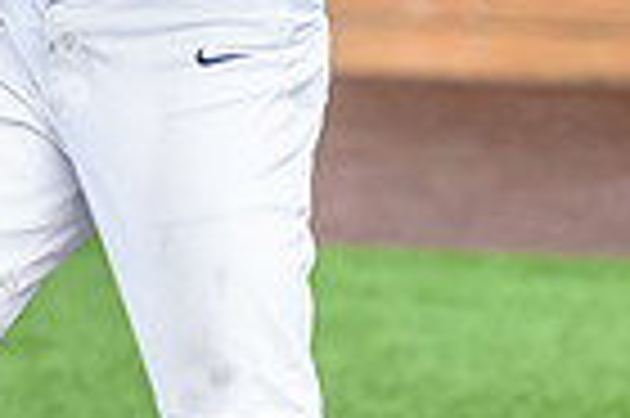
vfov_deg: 1.7
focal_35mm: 799
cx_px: 141
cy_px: -62
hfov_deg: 2.6
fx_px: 13966
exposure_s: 1/2000
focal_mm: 135
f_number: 2.8
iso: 2500
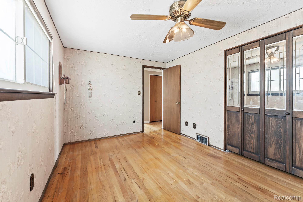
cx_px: 152
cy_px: 101
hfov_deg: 104.3
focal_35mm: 14
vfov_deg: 81.2
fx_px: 118
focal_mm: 14
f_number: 8
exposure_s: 1/4
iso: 500
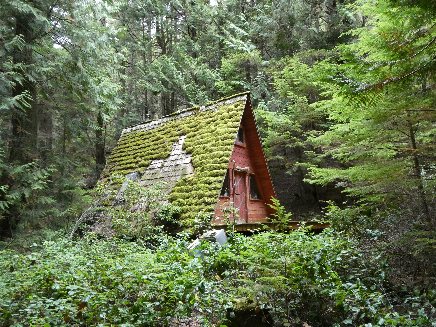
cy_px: 164
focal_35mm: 26
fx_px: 327
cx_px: 218
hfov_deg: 67.3
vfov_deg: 53.1
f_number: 3.4
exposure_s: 1/80
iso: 800
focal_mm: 4.7
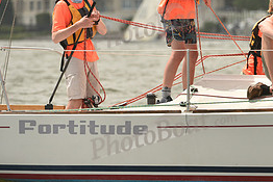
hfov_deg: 3.0
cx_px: 292
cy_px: 64
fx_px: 5212
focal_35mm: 687
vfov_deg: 2.0
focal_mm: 310
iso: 320
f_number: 7.1
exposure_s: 1/1250
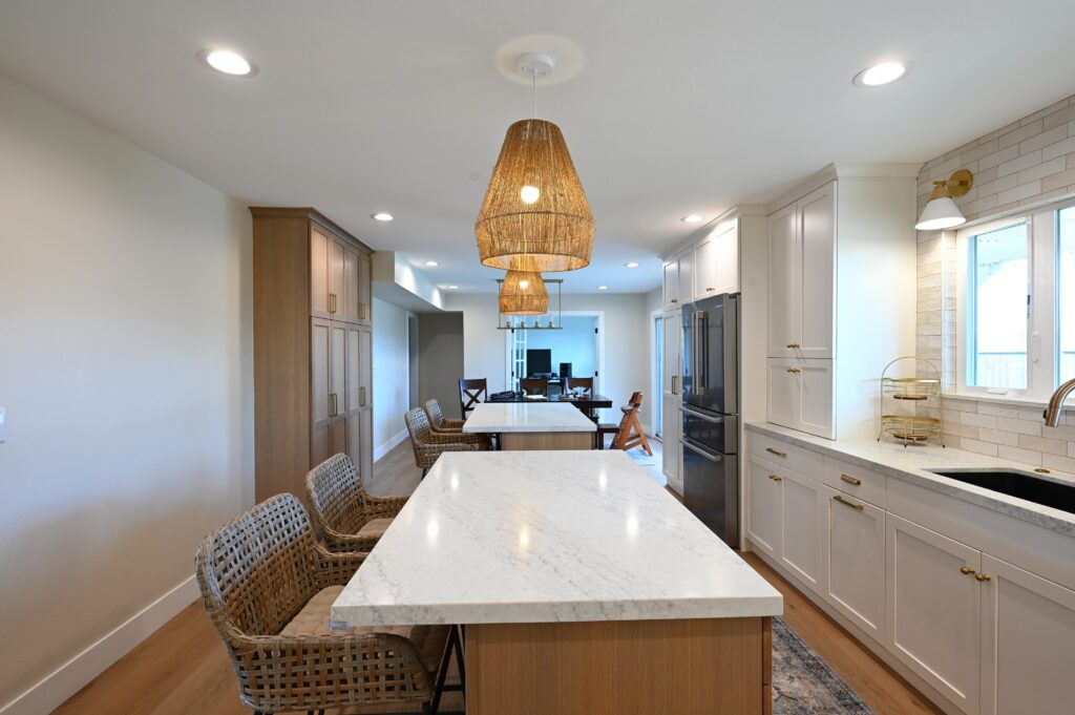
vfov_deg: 70.3
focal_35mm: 17
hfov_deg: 93.3
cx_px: 538
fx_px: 507
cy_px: 358
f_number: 8
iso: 500
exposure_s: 1/15
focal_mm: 17
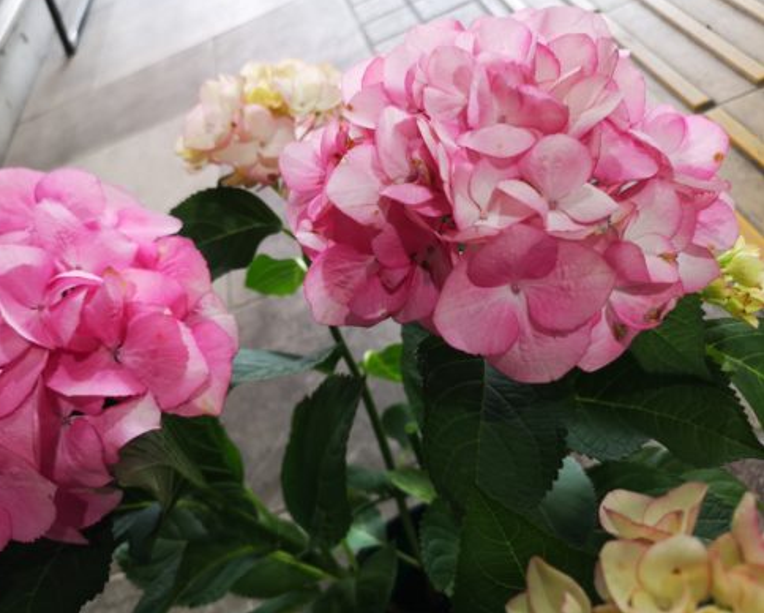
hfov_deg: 60.3
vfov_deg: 50.0
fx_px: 656
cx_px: 345
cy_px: 299
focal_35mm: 29
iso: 80
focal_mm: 3.95
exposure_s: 1/50
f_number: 1.8
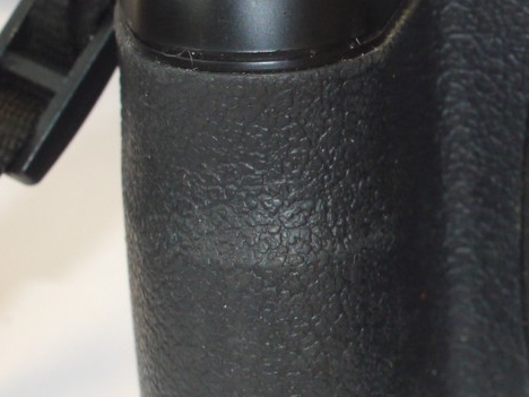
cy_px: 173
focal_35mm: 154
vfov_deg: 9.6
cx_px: 664
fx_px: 2353
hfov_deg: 12.5
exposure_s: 1/30
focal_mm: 30
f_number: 9
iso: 800
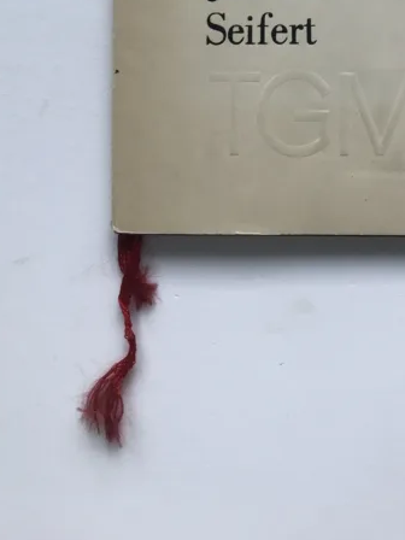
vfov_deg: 27.4
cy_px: -74
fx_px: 998
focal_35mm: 64
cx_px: 335
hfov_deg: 22.6
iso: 32
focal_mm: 3.99
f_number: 1.8
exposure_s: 1/100
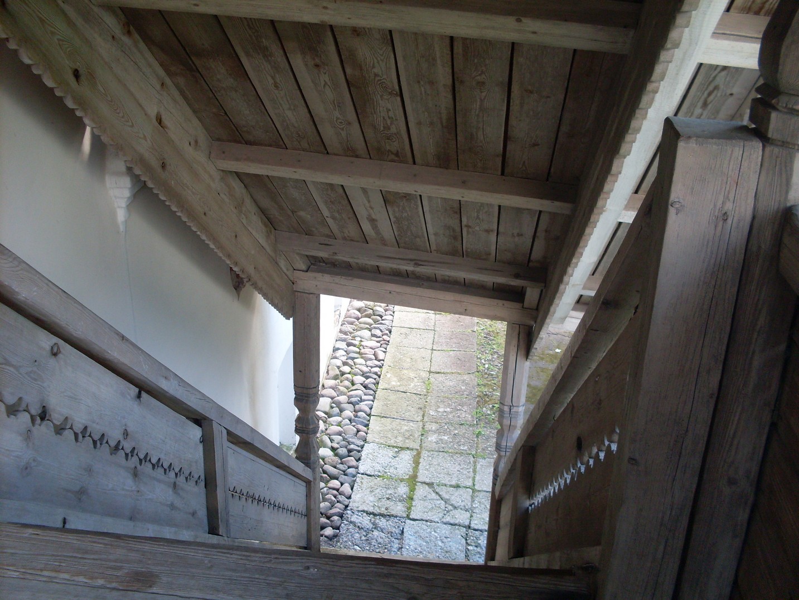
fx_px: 877
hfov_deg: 49.0
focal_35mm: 38
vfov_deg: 37.7
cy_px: 300
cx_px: 400
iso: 100
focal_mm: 6.3
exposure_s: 1/60
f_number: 2.8
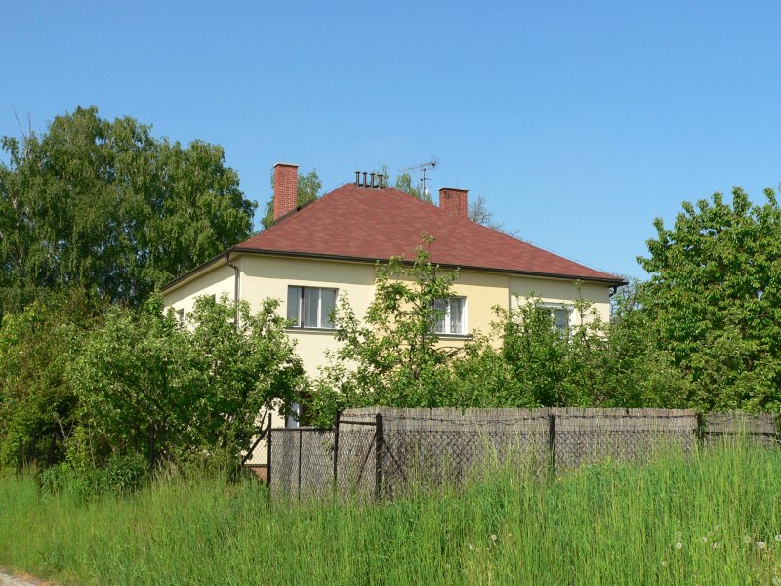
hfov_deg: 43.9
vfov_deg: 33.6
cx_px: 390
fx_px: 970
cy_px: 293
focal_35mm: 43
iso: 80
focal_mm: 7.1
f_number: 4.6
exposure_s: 1/500
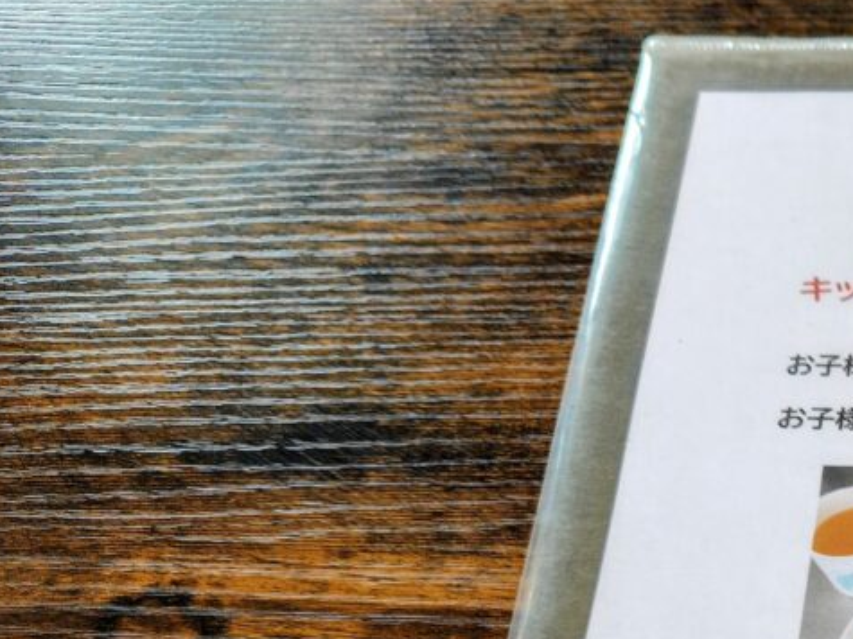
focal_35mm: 62
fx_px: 1527
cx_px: 1133
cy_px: 711
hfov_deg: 26.2
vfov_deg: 22.3
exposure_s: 1/120
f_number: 1.9
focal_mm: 5.6
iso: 146
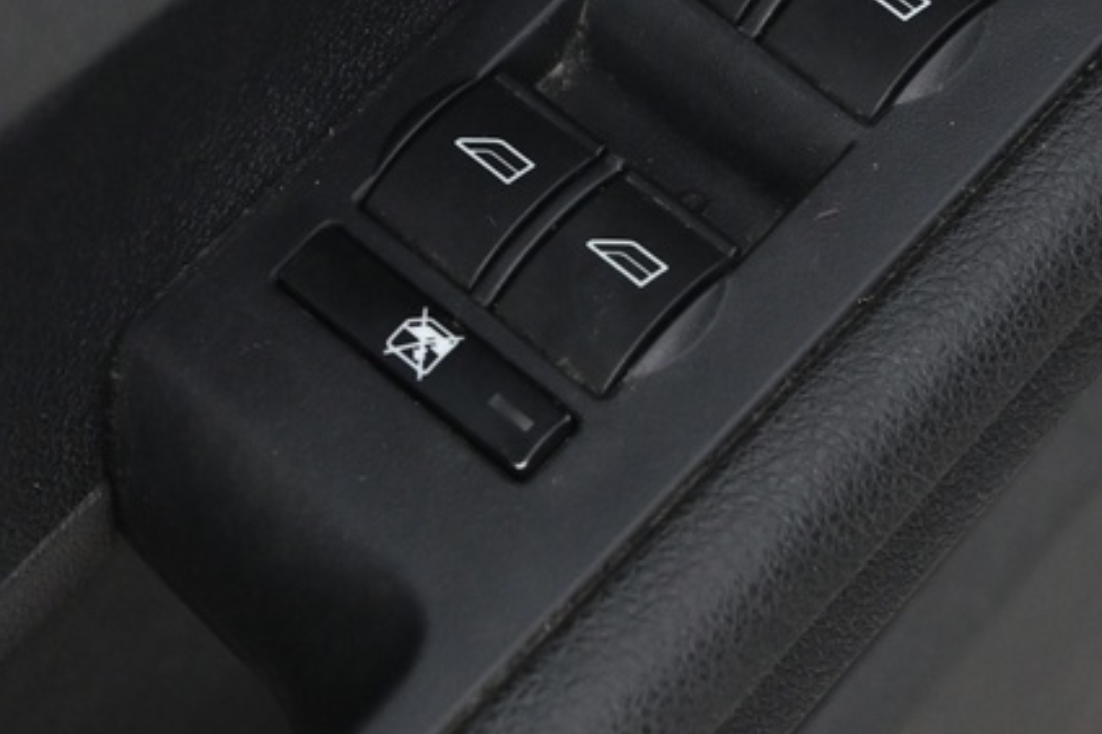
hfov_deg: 12.2
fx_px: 5140
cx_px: 703
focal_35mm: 168
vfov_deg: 8.1
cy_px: -62
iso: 2000
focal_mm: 44
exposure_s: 1/13
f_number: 4
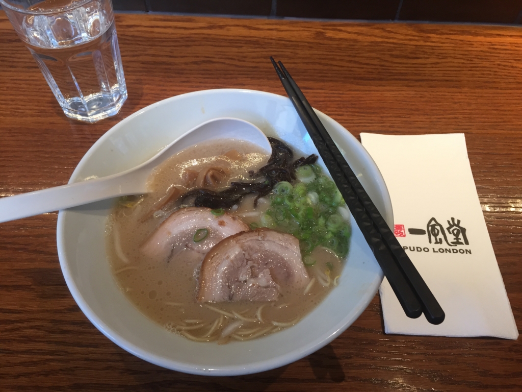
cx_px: 261
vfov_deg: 48.2
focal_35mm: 29
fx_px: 437
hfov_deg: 61.7
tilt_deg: -54.3
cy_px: 196
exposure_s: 1/30
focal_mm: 4.15
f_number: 2.2
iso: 64
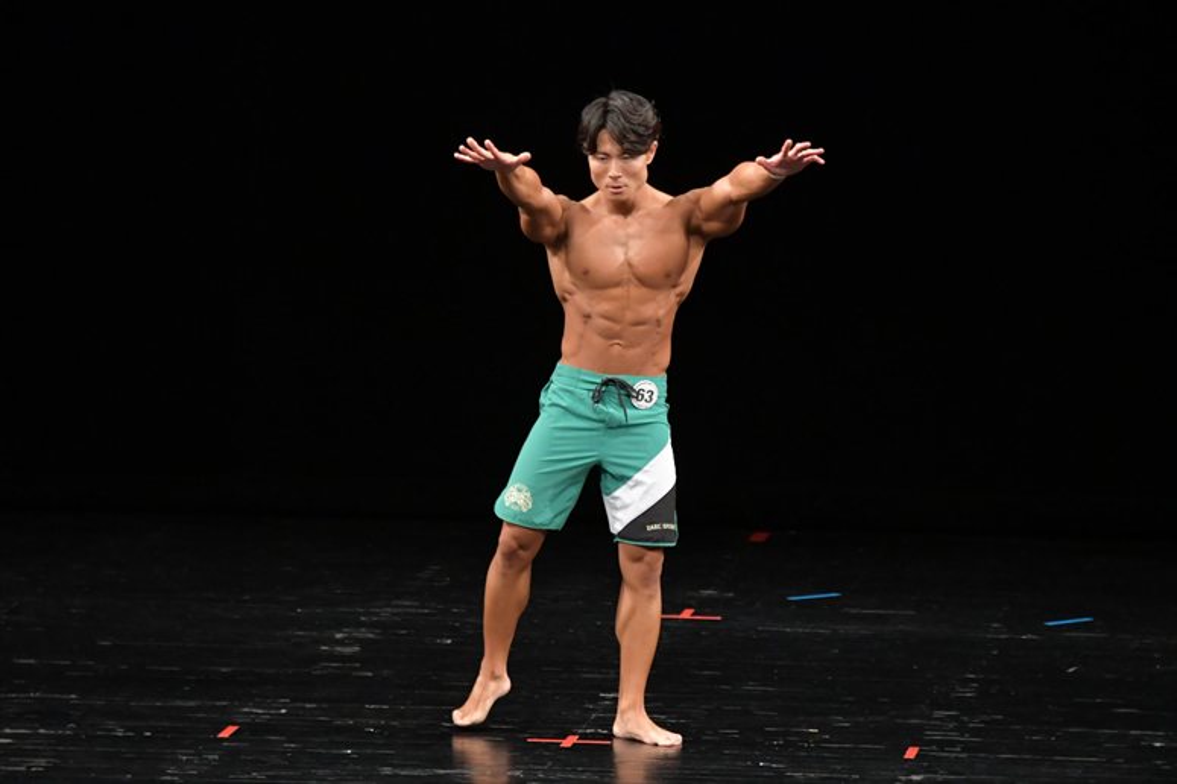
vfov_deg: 4.8
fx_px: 9313
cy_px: 392
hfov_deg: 7.2
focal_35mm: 285
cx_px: 588
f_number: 5.6
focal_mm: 190
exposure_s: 1/400
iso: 3200
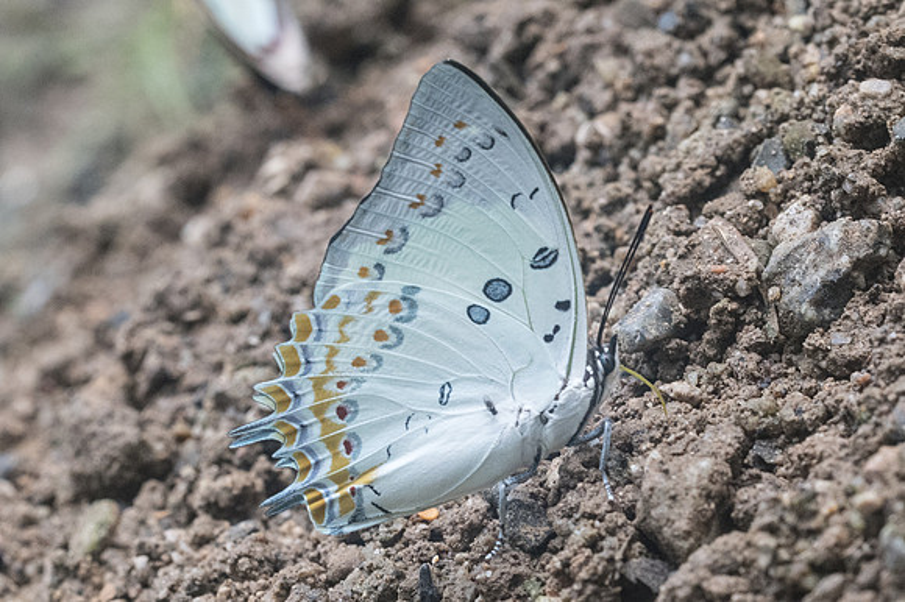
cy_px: 326
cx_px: 453
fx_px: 9526
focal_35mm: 379
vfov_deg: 3.6
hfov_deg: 5.4
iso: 1000
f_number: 9
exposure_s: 1/500
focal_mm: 150
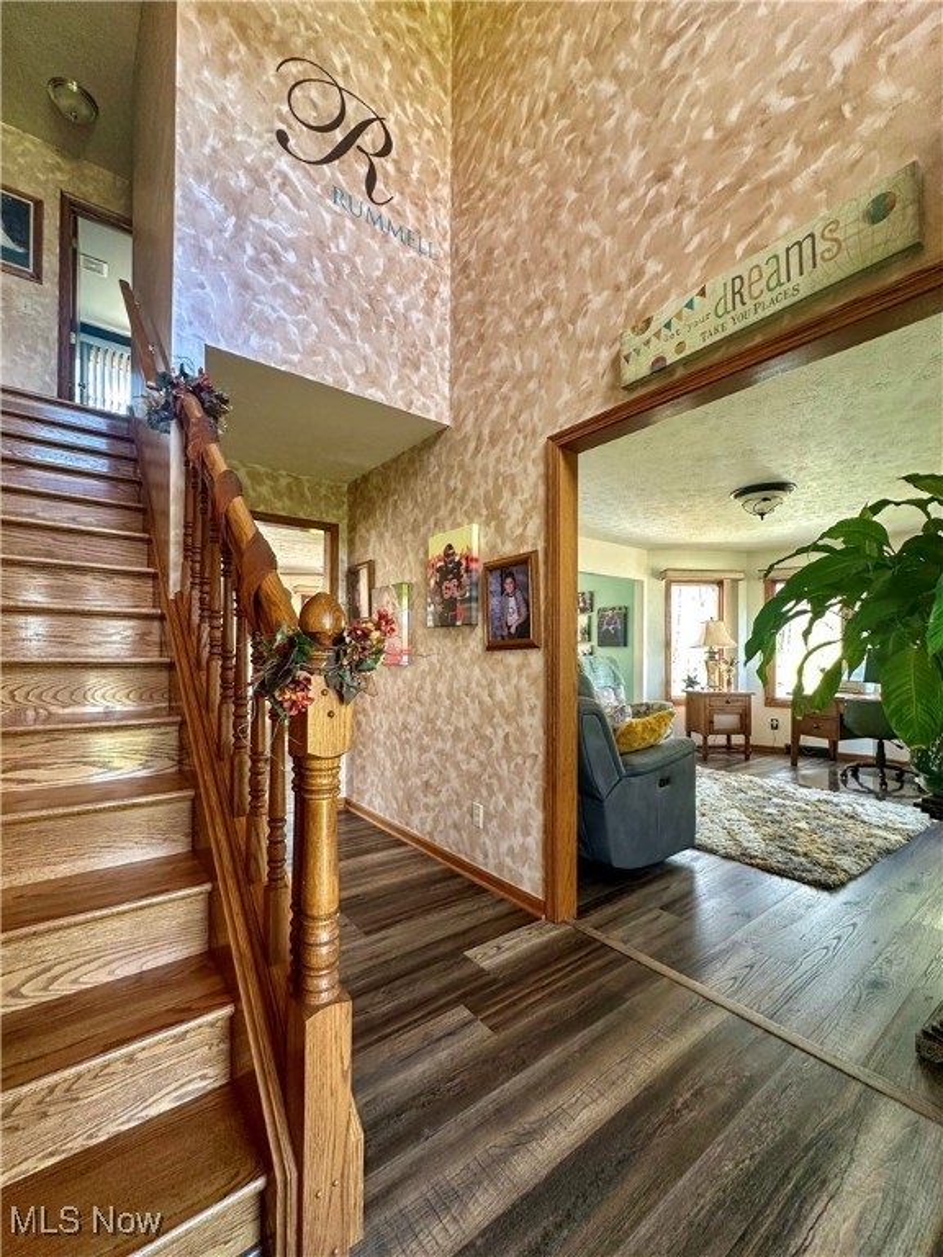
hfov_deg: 85.7
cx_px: 472
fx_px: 509
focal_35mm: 14
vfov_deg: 102.1
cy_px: 628
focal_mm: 2.22
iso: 250
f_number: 2.2
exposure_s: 1/60
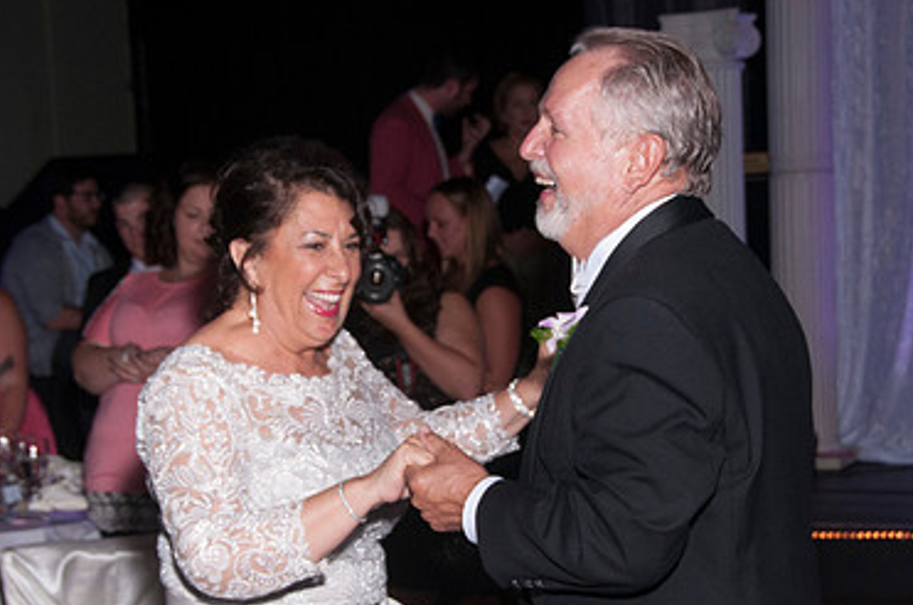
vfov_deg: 16.6
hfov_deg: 24.8
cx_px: 416
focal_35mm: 82
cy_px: 400
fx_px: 2076
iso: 400
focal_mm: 35
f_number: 5.6
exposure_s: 1/60
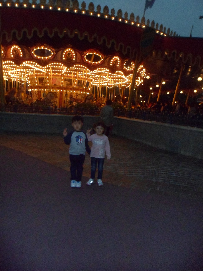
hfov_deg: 53.1
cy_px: 136
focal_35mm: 26
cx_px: 102
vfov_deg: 67.3
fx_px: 203
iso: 640
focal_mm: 4.9
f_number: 9.4
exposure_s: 1/15
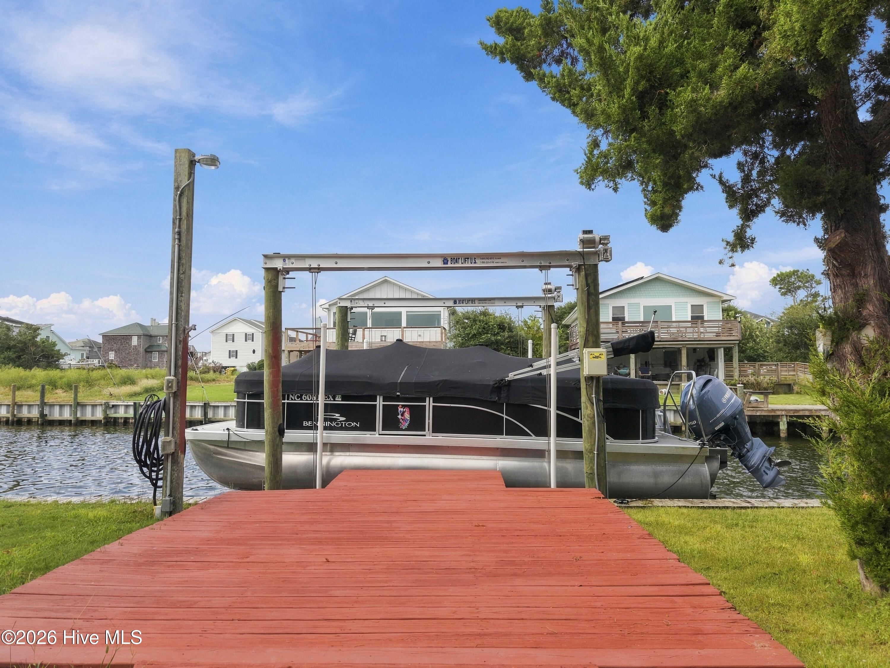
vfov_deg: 56.8
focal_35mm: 24
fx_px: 617
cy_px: 334
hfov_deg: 71.6
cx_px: 445
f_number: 1.8
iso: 200
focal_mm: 8.7
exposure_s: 1/6000
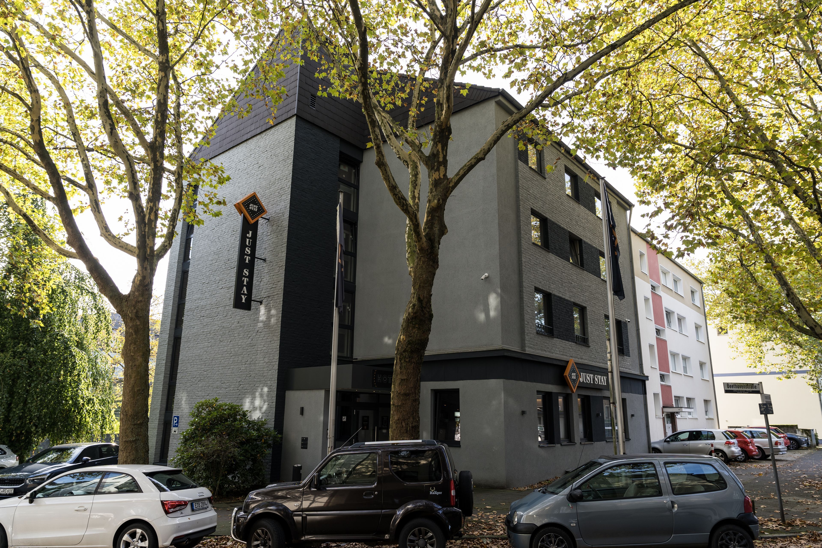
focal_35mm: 24
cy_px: 274
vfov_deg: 53.1
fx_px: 549
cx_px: 411
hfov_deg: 73.7
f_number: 4
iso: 100
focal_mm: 24
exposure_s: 1/125
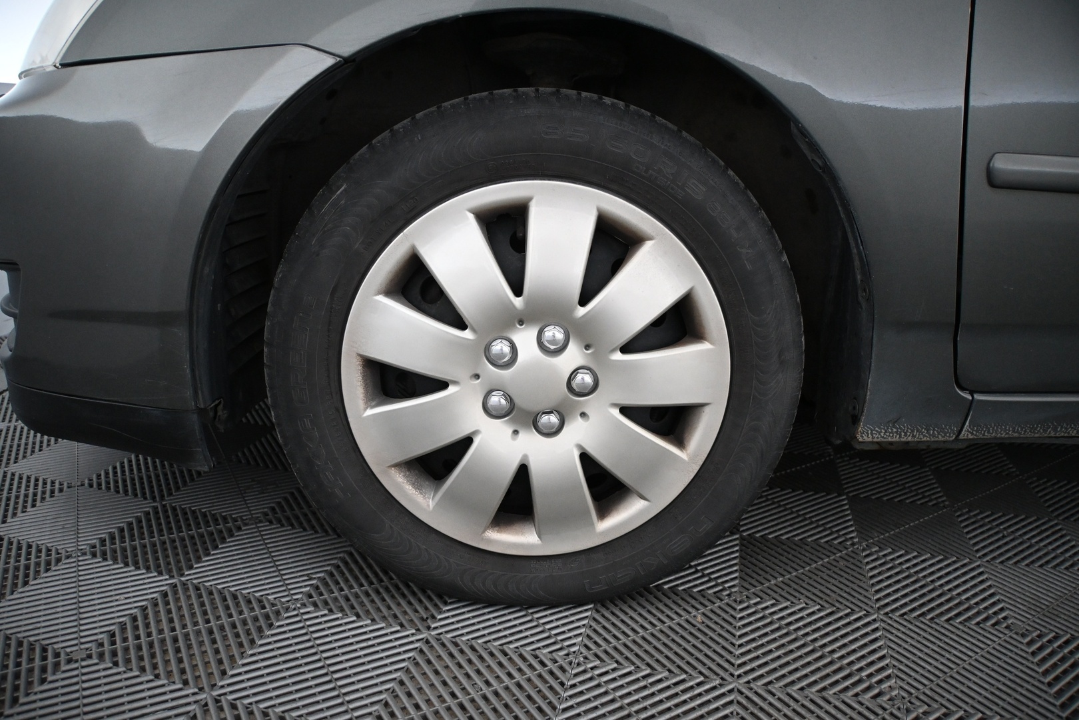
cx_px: 540
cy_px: 360
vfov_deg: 29.4
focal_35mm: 46
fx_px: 1371
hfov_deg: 43.0
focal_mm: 30.5
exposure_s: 1/125
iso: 2200
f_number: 4.8
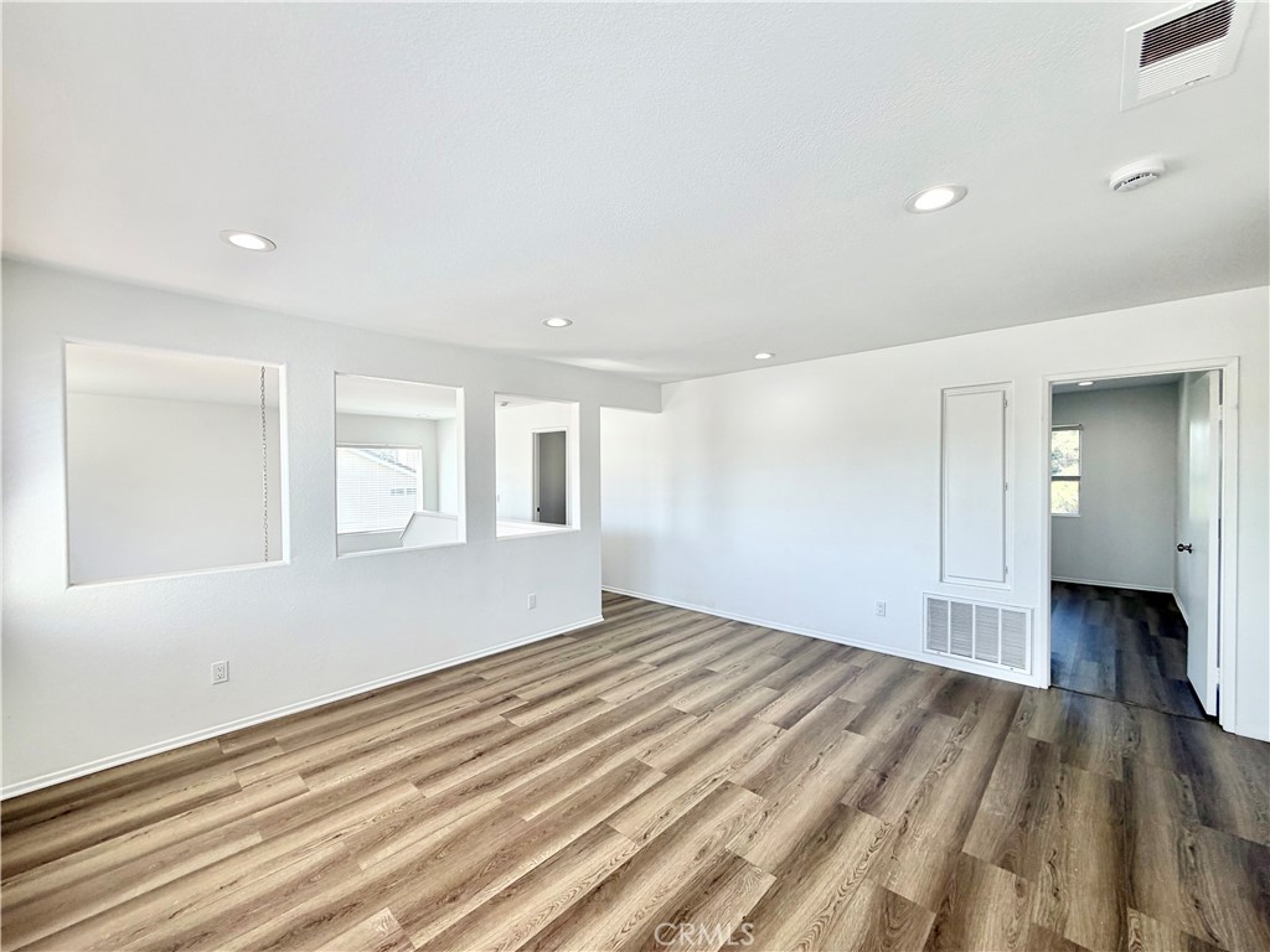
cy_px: 476
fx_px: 514
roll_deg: +0.5
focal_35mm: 14
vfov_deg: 85.7
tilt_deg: -0.9
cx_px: 635
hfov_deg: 102.1
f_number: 2.2
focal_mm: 2.22
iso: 40
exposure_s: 1/120
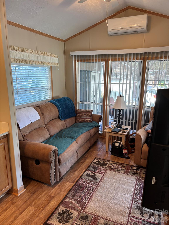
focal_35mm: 26
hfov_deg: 53.1
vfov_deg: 67.3
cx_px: 84
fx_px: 169
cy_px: 112
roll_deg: -0.3
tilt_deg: -12.6
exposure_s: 1/60
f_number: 1.6
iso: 80
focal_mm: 5.96
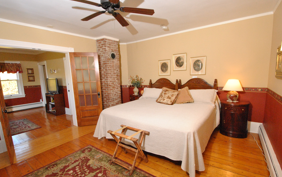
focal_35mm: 16
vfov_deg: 71.1
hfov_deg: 97.8
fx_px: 123
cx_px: 141
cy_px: 96
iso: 1600
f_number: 8
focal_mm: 10
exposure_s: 1/60
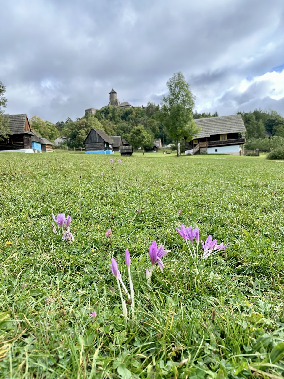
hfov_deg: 56.8
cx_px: 142
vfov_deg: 71.6
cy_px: 190
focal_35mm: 24
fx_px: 263
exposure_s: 1/1272
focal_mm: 6.86
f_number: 1.78
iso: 80
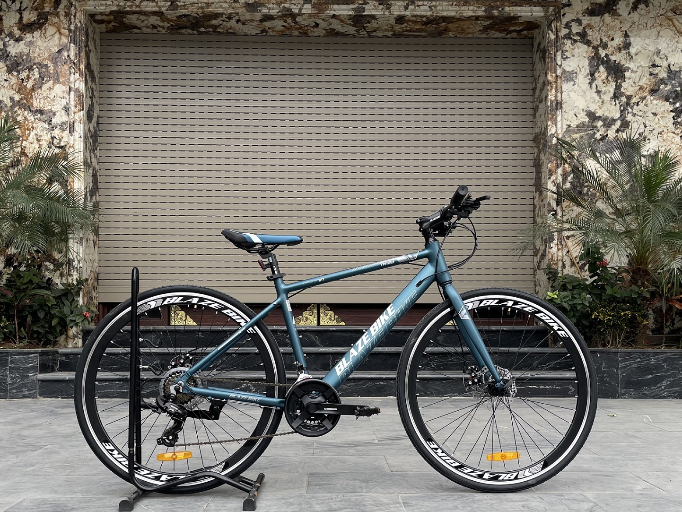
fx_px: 532
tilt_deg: +2.2
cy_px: 262
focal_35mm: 27
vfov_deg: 51.4
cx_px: 332
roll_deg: +0.2
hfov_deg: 65.3
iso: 40
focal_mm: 4.2
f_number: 1.6
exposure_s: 1/195
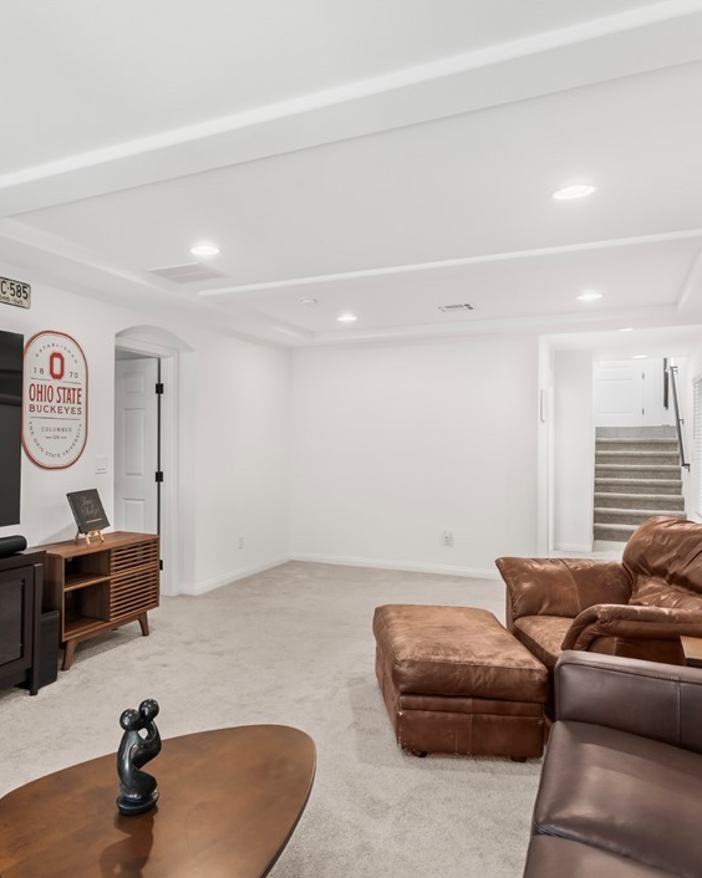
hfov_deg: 53.6
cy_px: 445
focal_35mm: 26
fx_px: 676
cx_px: 224
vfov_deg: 66.1
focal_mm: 18
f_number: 8
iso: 400
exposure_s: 1/8
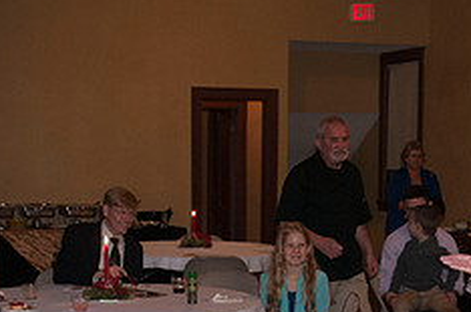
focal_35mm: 93
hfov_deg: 21.9
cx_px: 274
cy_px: 291
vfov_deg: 14.5
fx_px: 1214
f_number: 5.6
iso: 800
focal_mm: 25
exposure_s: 1/80
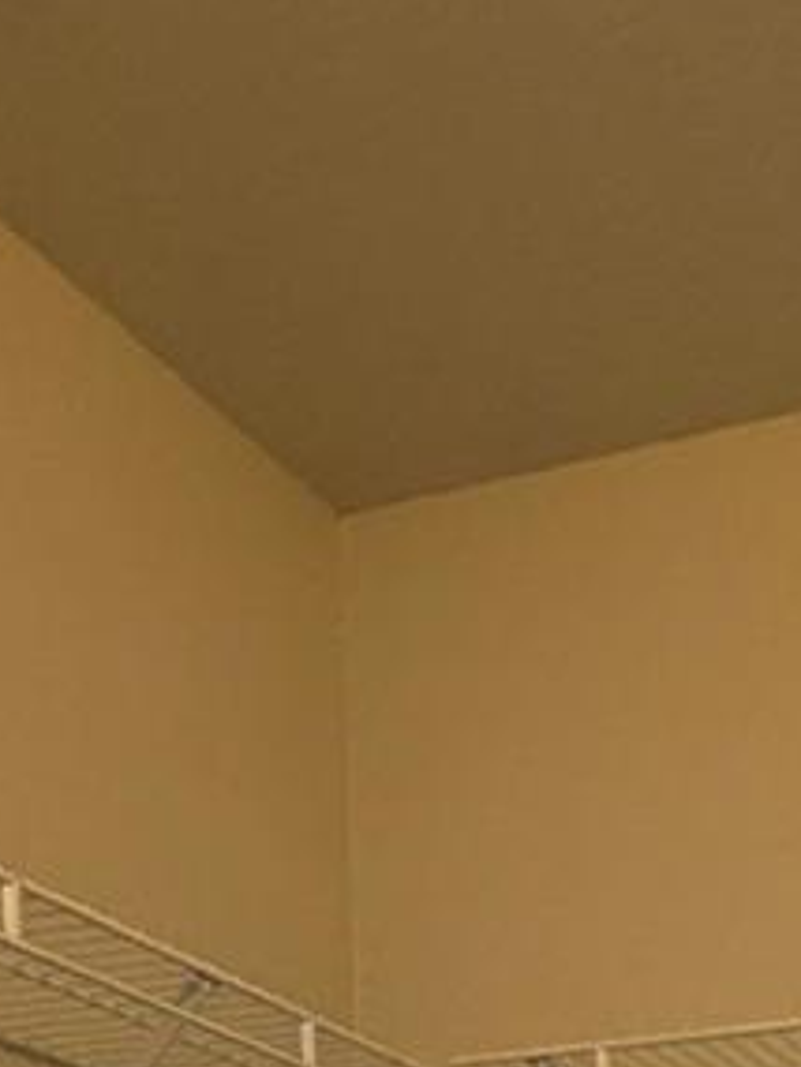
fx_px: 1819
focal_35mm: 59
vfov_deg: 22.9
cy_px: 1790
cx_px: 966
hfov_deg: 22.8
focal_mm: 2.22
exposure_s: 1/60
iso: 250
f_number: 2.2
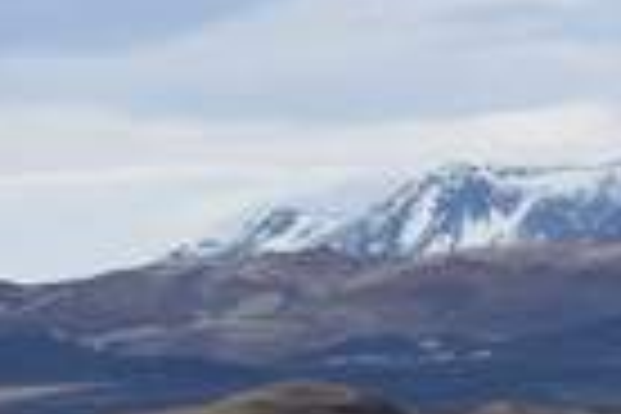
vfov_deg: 2.2
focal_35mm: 612
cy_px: 479
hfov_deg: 3.3
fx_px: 10551
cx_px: 1930
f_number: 9
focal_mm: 55
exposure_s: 1/400
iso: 200
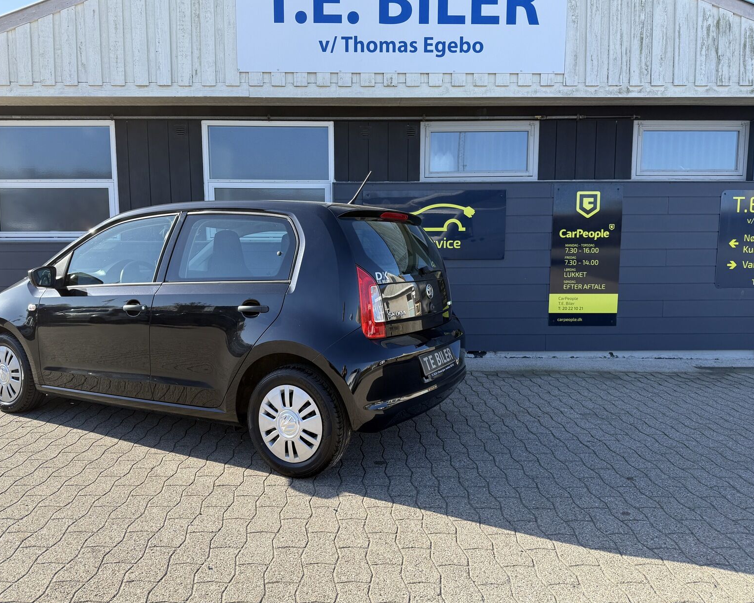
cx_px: 358
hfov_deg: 66.0
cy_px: 298
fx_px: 580
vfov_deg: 54.9
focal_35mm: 26
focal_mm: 6.76
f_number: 1.78
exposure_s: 1/1122
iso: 80
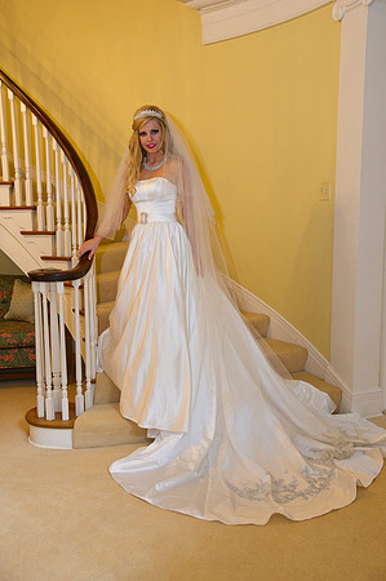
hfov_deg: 37.8
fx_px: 564
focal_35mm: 35
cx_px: 193
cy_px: 290
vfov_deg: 54.5
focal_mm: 35
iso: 1250
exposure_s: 1/60
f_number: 5.6
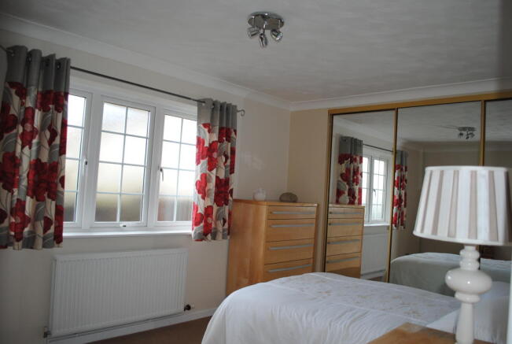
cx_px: 256
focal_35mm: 27
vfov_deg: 48.1
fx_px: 385
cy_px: 172
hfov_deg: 67.3
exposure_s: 1/60
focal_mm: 18
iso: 200
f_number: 3.5
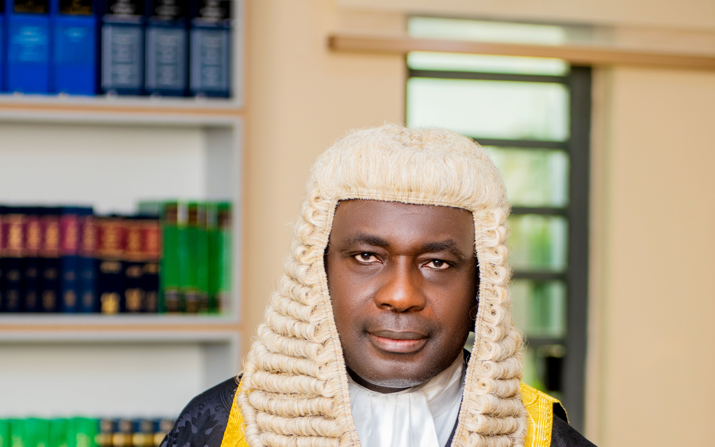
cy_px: 486
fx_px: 2397
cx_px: 357
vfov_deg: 10.5
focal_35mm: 123
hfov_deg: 17.0
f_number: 4
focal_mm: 80
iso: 320
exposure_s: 1/200
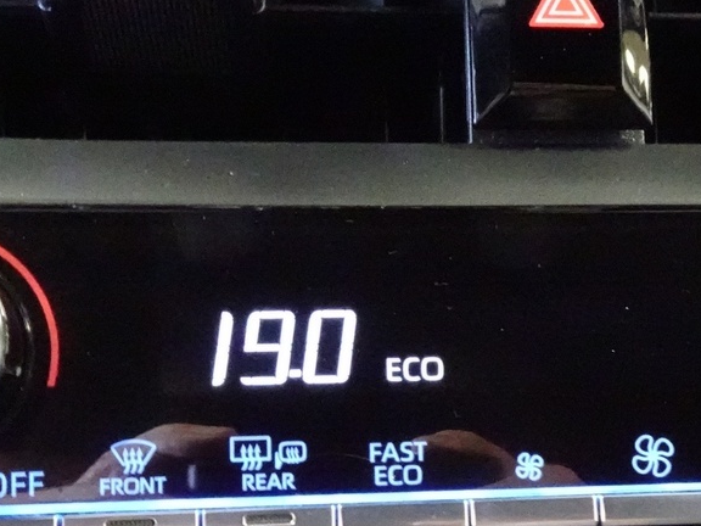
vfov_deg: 24.1
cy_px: 404
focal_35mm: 60
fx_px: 1215
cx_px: 493
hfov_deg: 31.8
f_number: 3.5
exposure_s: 1/15
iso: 3200
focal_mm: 4.25
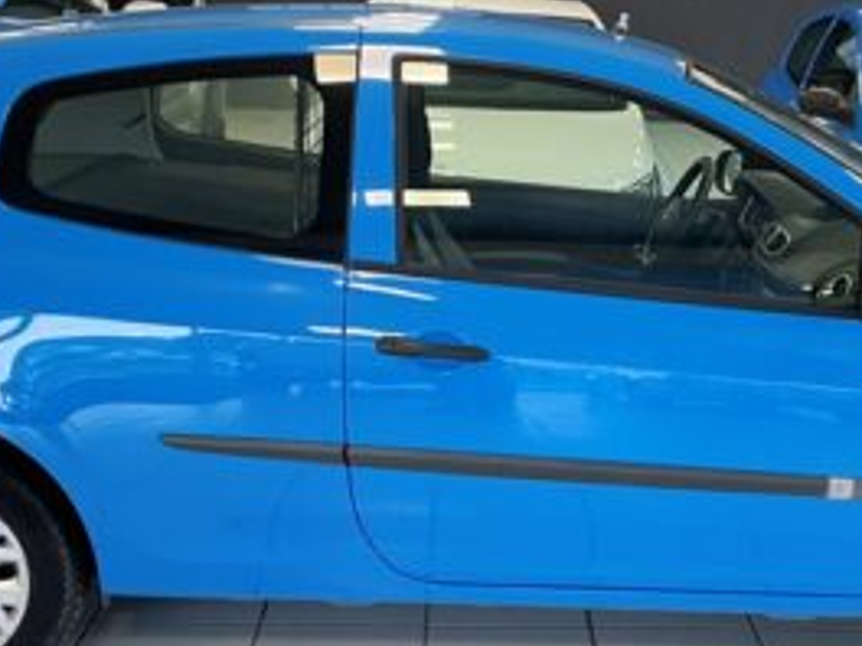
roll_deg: -1.0
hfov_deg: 32.6
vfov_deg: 24.8
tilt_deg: -13.2
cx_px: 516
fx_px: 1469
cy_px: 352
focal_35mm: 59
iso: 125
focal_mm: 4.2
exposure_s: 1/99
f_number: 1.6
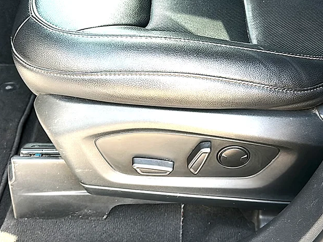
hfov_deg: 41.2
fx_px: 429
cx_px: 162
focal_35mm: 46
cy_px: 107
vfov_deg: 31.5
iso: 80
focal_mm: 6.86
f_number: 1.78
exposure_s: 1/95
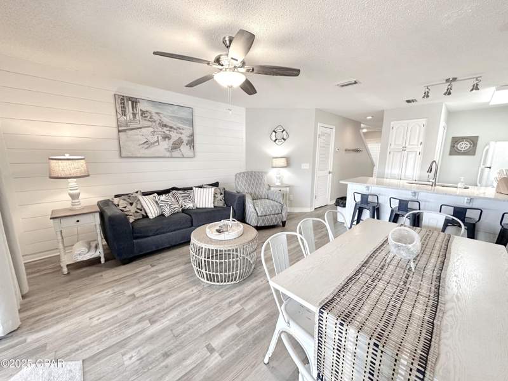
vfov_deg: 85.7
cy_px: 190
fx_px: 205
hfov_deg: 102.1
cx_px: 254
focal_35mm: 14
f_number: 2.2
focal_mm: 2.22
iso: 160
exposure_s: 1/60
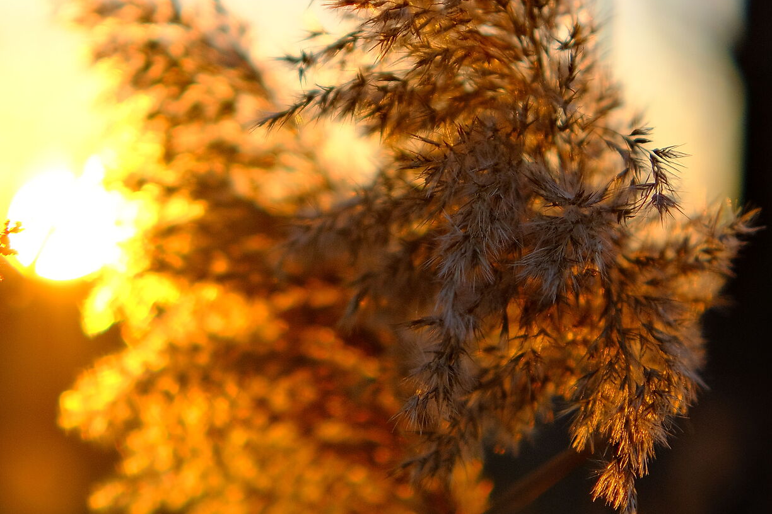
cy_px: 127
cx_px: 262
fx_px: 2101
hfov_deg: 20.7
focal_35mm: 98
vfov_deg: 13.9
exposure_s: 1/3500
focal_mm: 33
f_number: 1.4
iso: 320
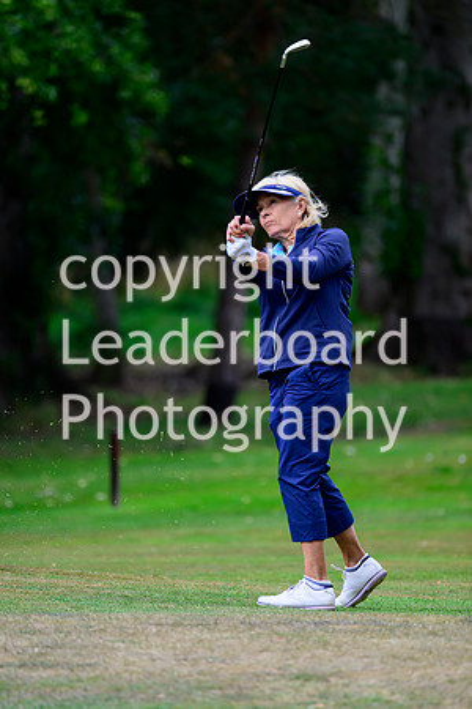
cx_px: 236
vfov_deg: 5.2
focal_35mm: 400
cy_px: 354
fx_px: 7866
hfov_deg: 3.4
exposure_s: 1/1600
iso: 1250
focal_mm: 400
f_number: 5.6
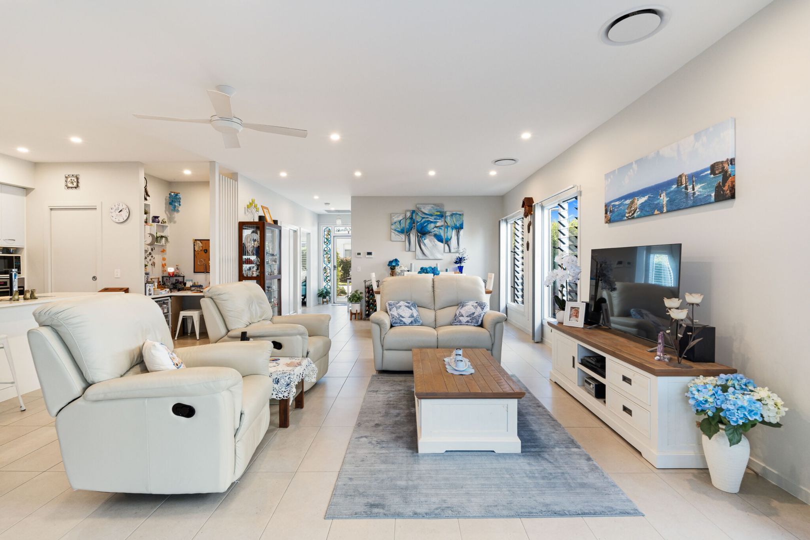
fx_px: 382
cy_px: 270
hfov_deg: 93.3
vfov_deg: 70.4
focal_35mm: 17
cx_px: 405
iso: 400
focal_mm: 17
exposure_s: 1/8
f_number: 8
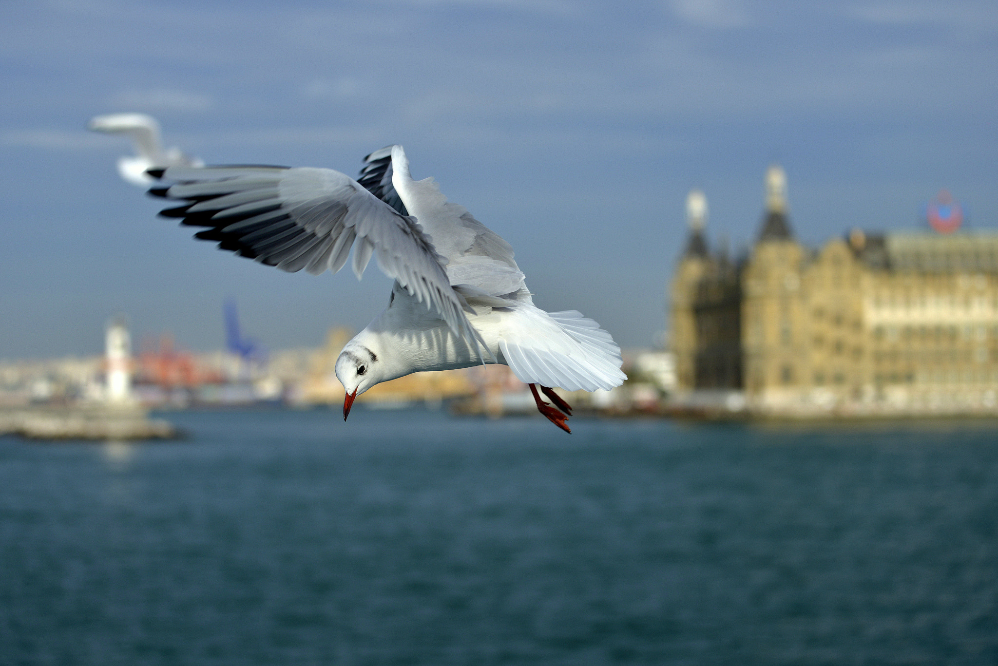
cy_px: 333
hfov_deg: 28.8
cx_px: 499
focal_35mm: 70
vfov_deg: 19.5
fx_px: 1941
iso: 100
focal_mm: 70
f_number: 4
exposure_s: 1/1000
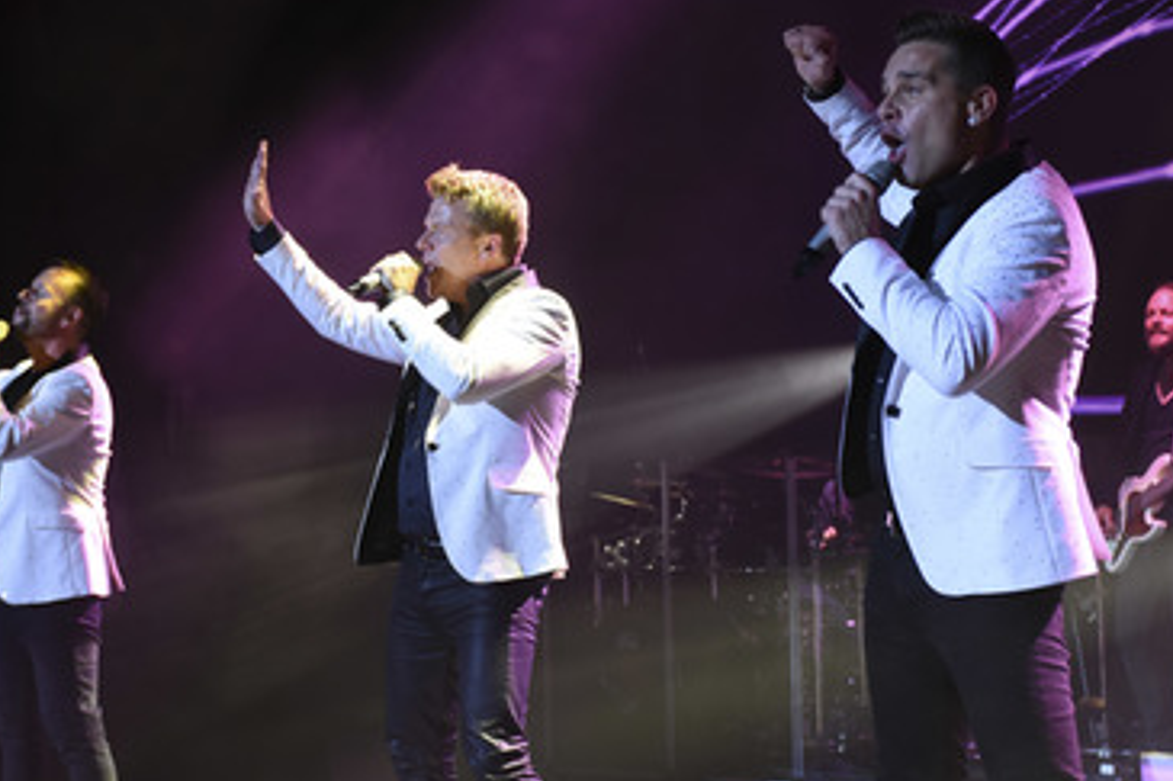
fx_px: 2898
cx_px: 525
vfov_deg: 15.3
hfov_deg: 22.9
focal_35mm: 89
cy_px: 373
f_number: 5.6
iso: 1000
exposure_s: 1/160
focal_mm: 48
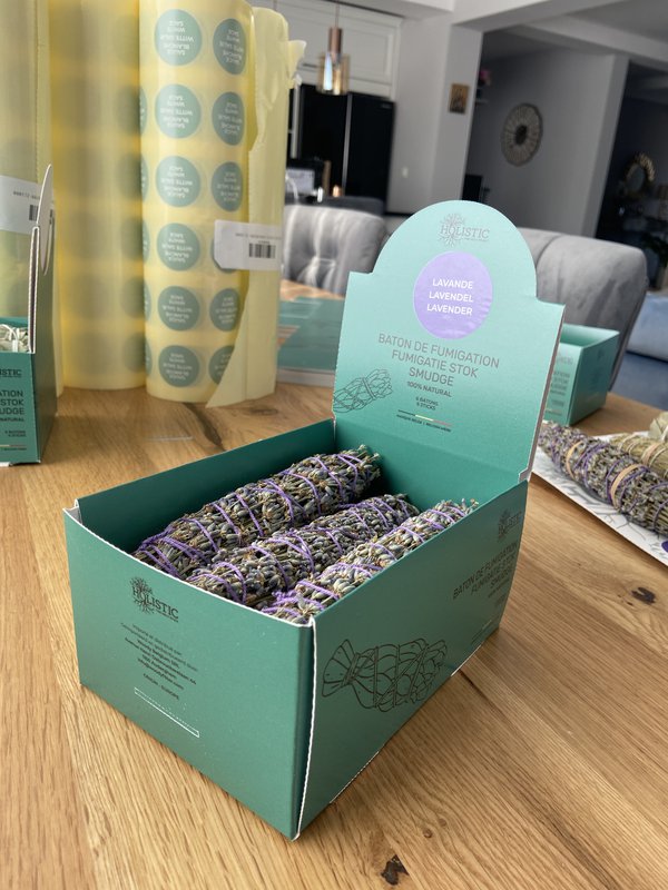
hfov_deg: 53.1
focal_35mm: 26
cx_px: 334
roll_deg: -4.7
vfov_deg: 67.3
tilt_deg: -20.2
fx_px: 669
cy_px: 445
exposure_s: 1/122
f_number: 1.8
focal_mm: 4.25
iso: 32
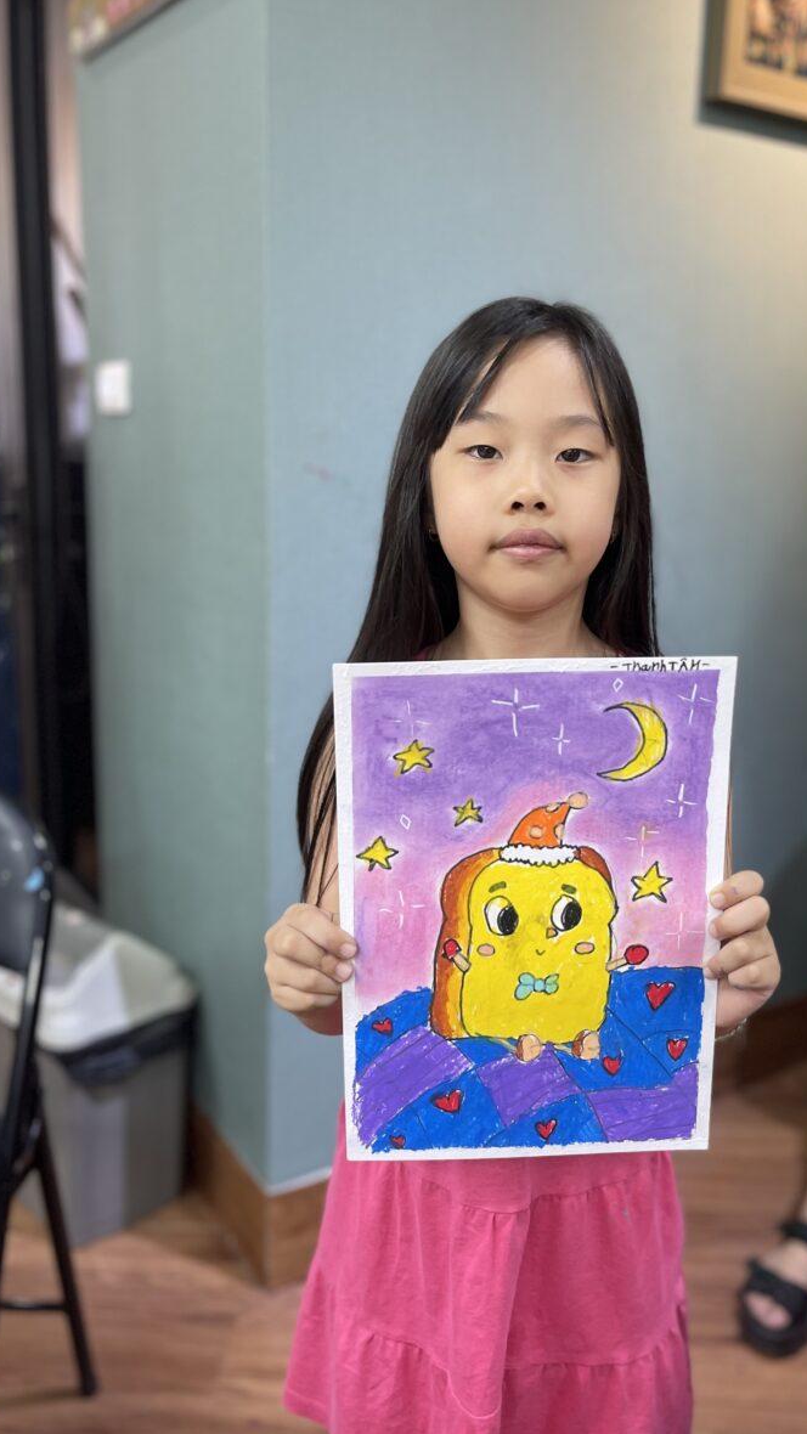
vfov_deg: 61.0
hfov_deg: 36.4
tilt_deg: -12.0
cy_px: 671
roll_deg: -2.3
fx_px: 1217
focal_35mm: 32
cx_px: 515
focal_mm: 5.1
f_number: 1.6
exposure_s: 1/100
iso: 100
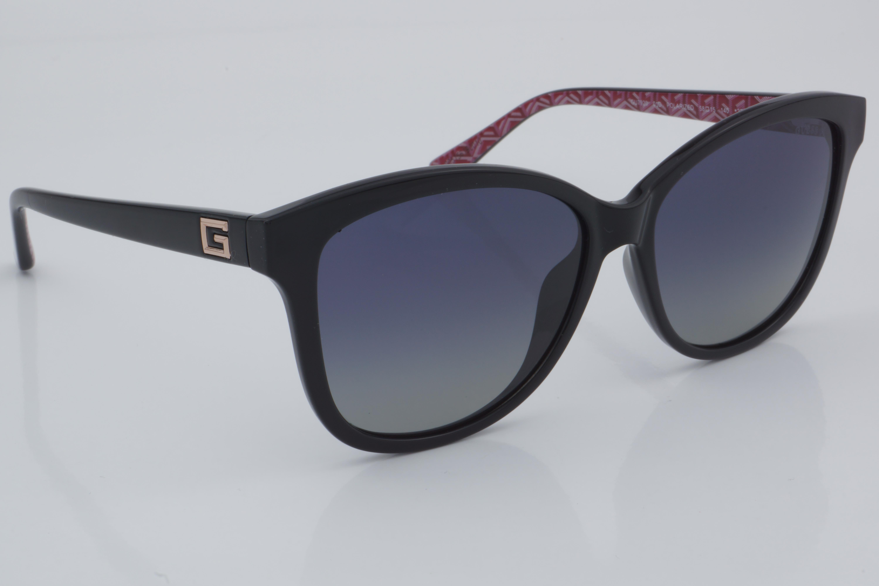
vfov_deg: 18.2
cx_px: 440
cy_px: 293
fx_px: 1831
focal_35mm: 75
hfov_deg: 27.0
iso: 100
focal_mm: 50
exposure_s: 1/4
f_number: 32
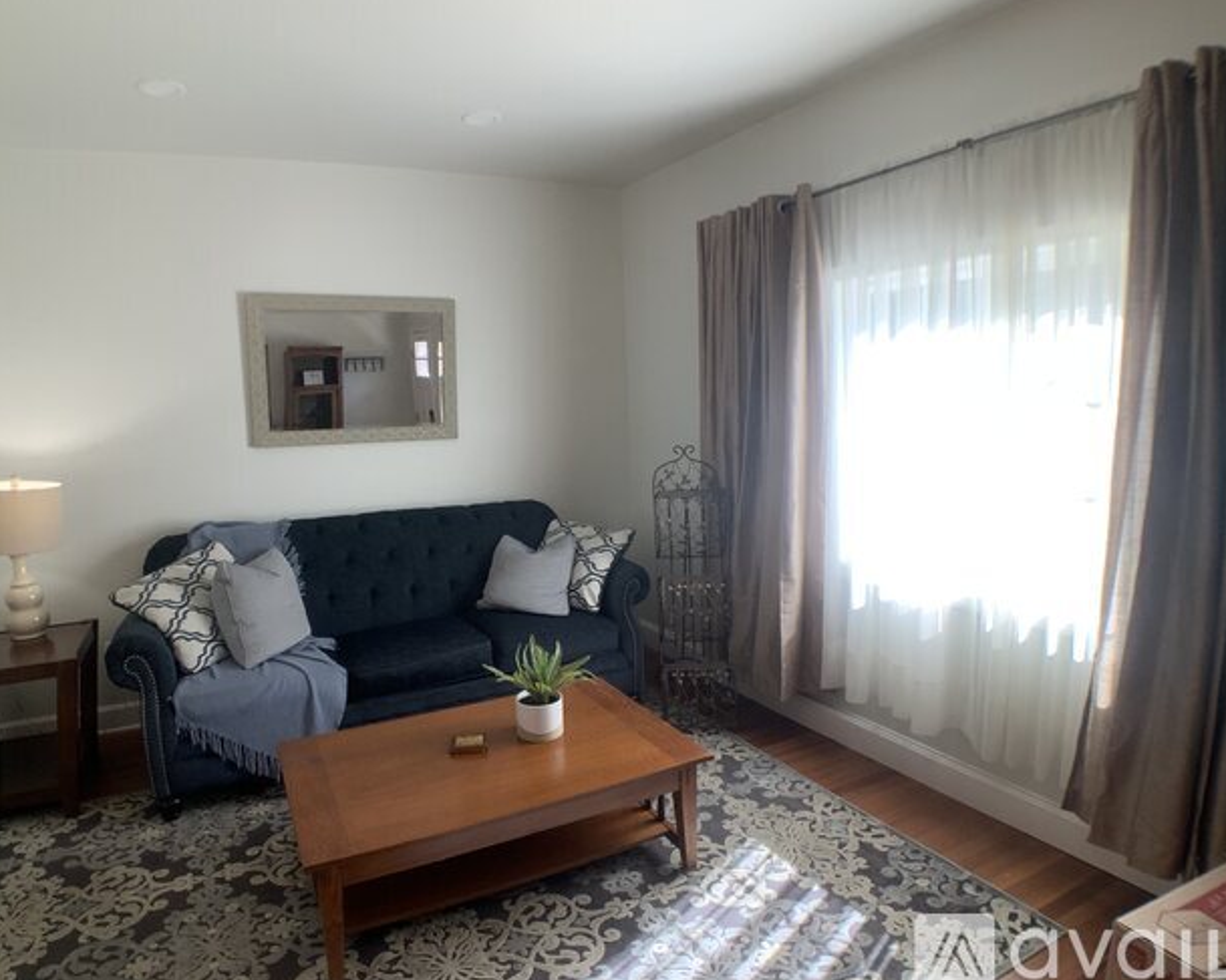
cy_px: 491
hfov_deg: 57.1
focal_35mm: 31
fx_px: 1125
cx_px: 569
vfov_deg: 47.1
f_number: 1.8
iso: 40
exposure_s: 1/122
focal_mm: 3
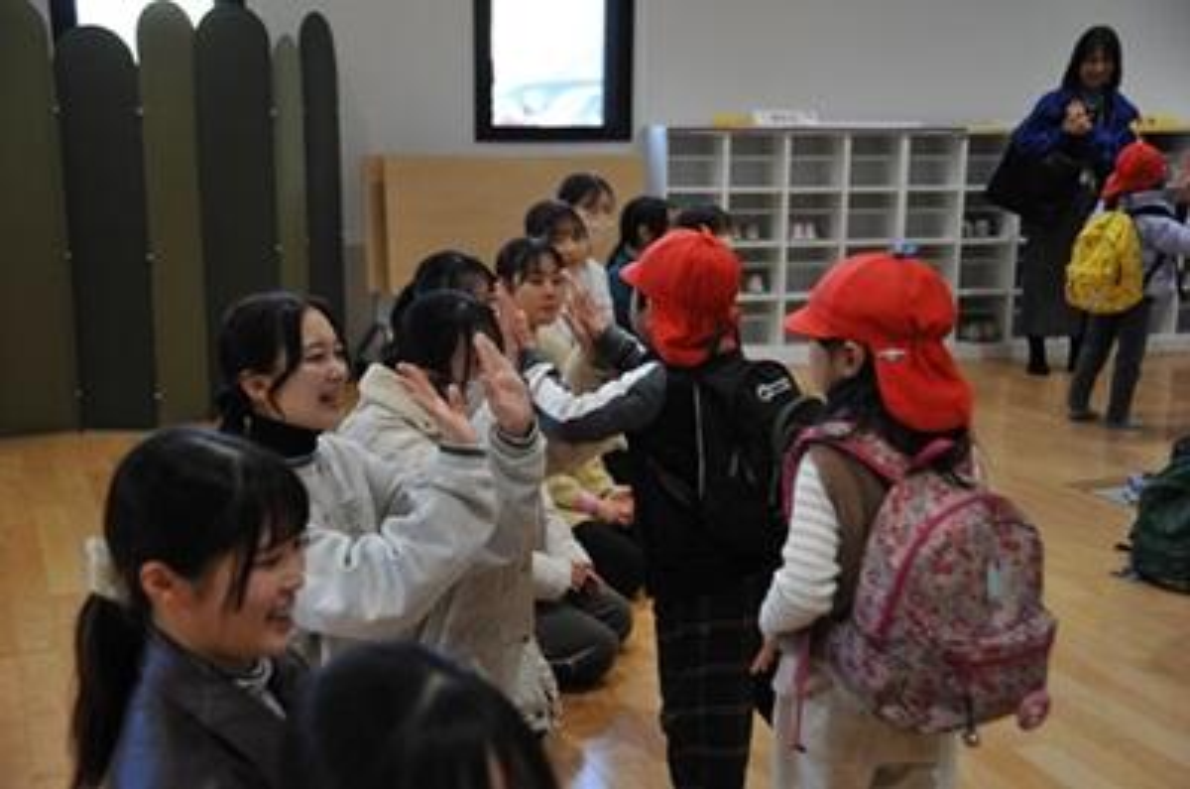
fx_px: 1485
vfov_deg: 29.7
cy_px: 394
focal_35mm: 45
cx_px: 595
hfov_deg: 43.7
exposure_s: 1/400
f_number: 3.5
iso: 2000
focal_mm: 45
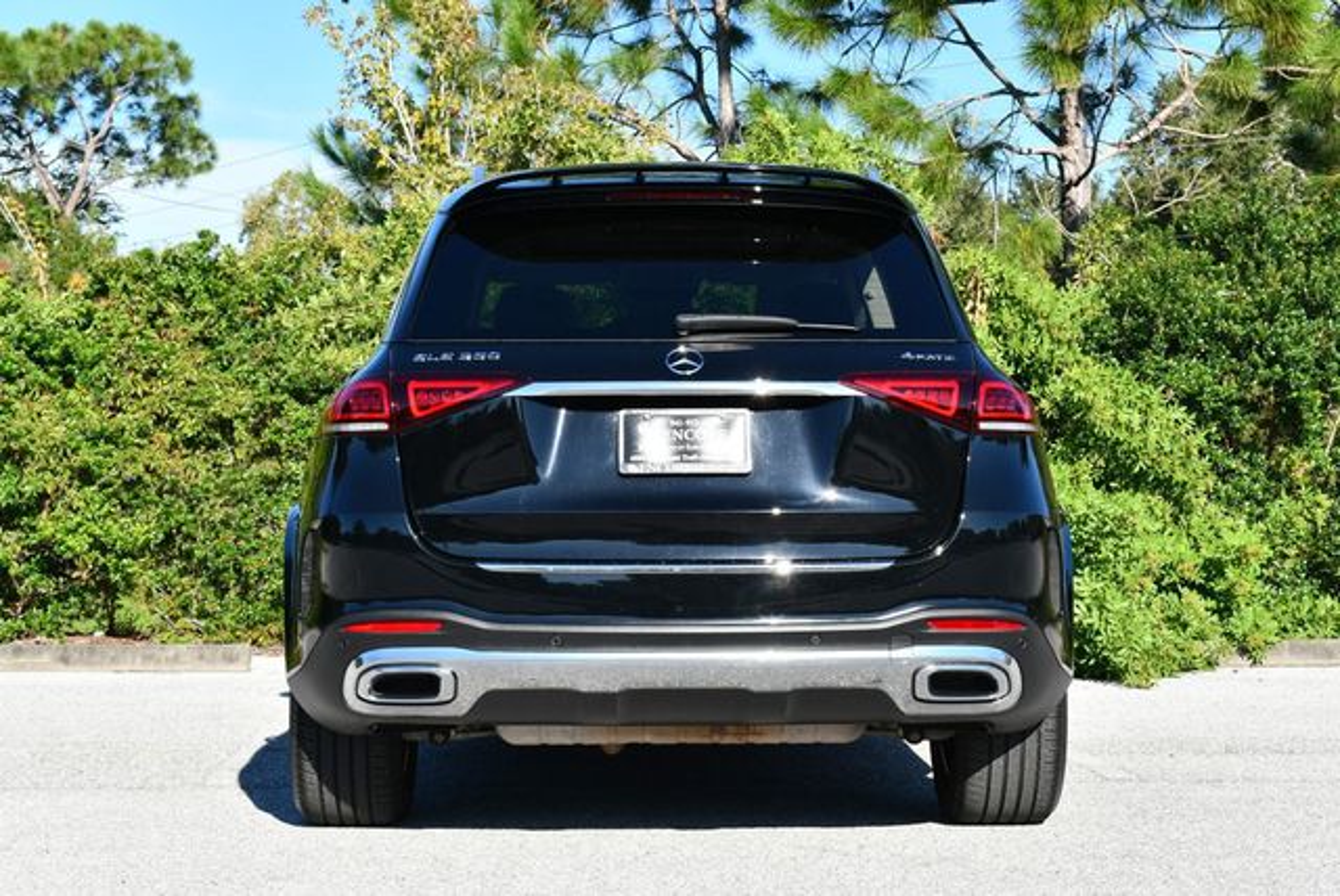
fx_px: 2682
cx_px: 670
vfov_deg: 19.0
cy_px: 448
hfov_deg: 28.0
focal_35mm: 72
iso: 180
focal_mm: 36
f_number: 8
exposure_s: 1/250
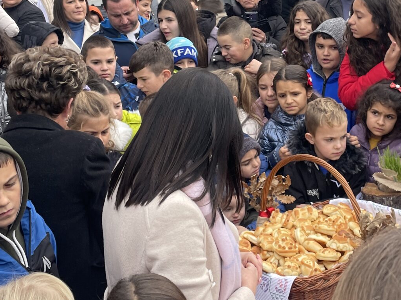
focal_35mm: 65
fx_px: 753
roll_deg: +5.9
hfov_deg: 29.5
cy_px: 49
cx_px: 285
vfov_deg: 22.2
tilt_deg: -10.3
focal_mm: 4.2
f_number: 1.6
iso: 32
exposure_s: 1/530
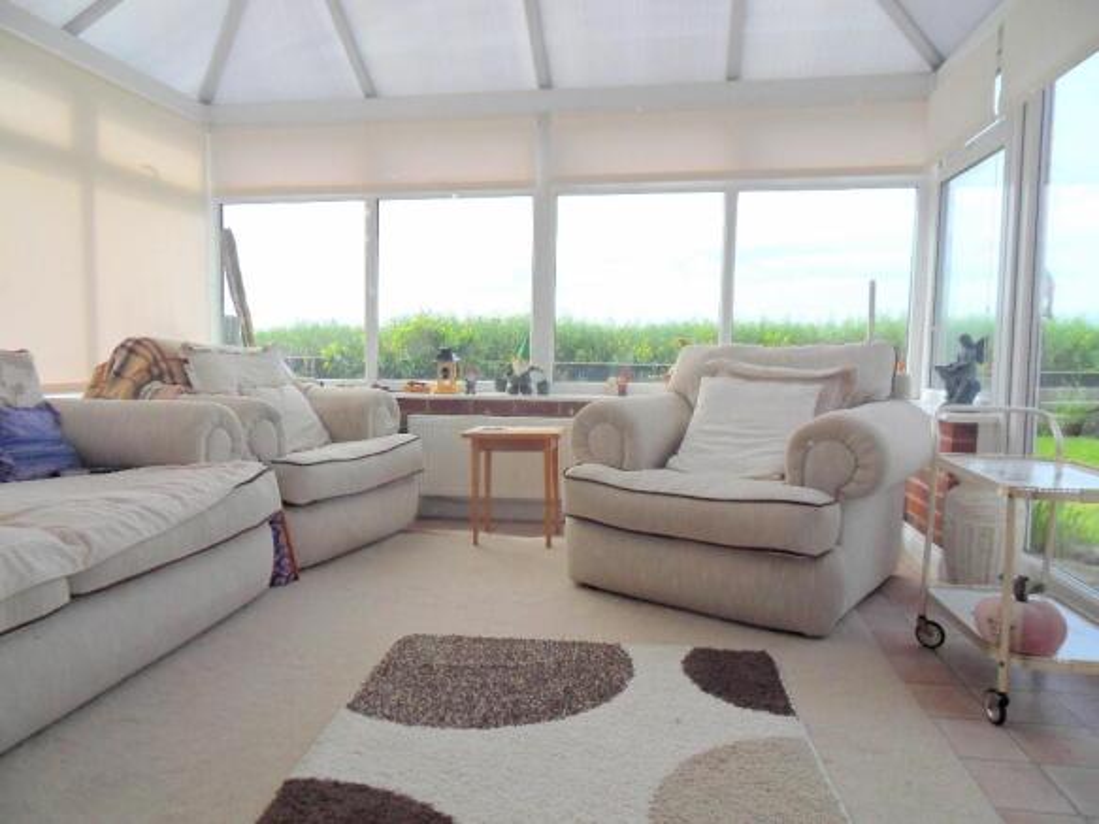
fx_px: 762
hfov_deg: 71.6
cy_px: 412
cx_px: 550
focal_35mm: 24
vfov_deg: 56.8
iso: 80
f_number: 7.5
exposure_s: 1/125
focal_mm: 4.2
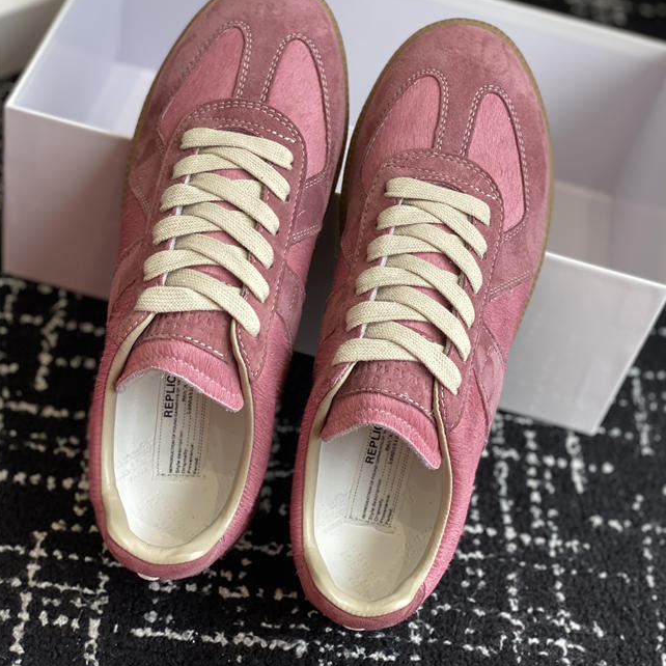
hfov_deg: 27.7
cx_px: 331
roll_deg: -14.5
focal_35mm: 62
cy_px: 229
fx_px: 1350
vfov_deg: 27.6
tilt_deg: -42.9
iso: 25
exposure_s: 1/122
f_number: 2
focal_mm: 6
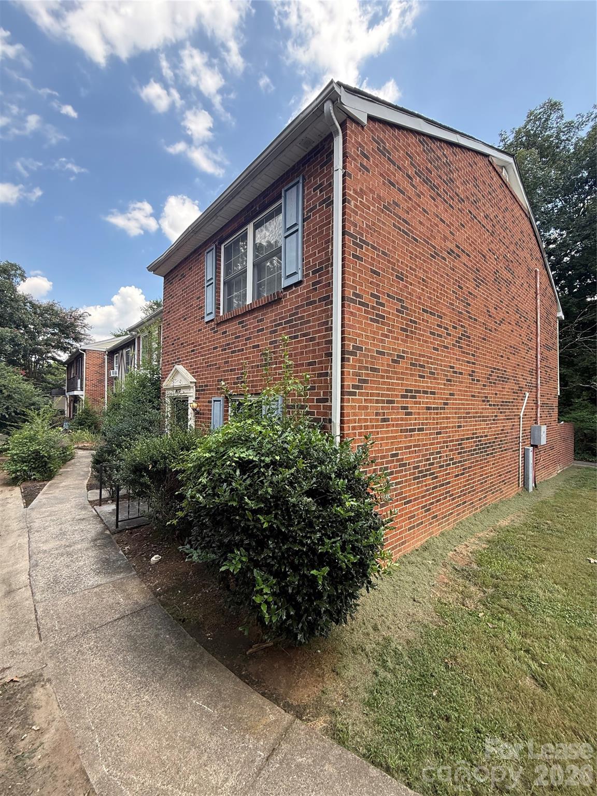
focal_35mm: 14
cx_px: 298
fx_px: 322
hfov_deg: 85.7
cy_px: 398
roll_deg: -0.6
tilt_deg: +2.0
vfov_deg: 102.1
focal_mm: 2.22
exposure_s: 1/252
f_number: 2.2
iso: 64
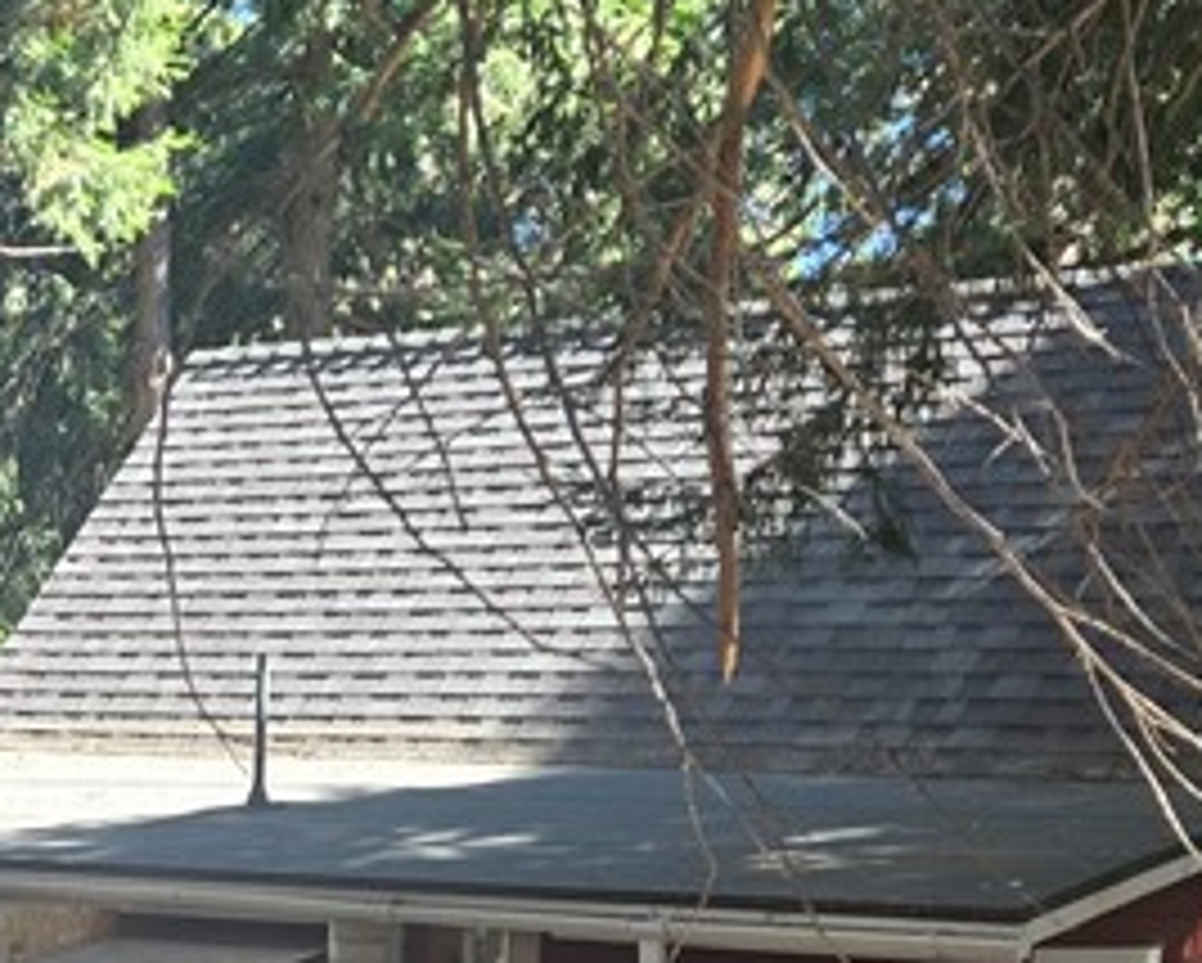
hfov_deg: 21.5
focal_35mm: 86
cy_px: 986
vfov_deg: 17.4
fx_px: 3062
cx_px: 36
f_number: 1.8
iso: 25
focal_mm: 5.4
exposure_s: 1/180
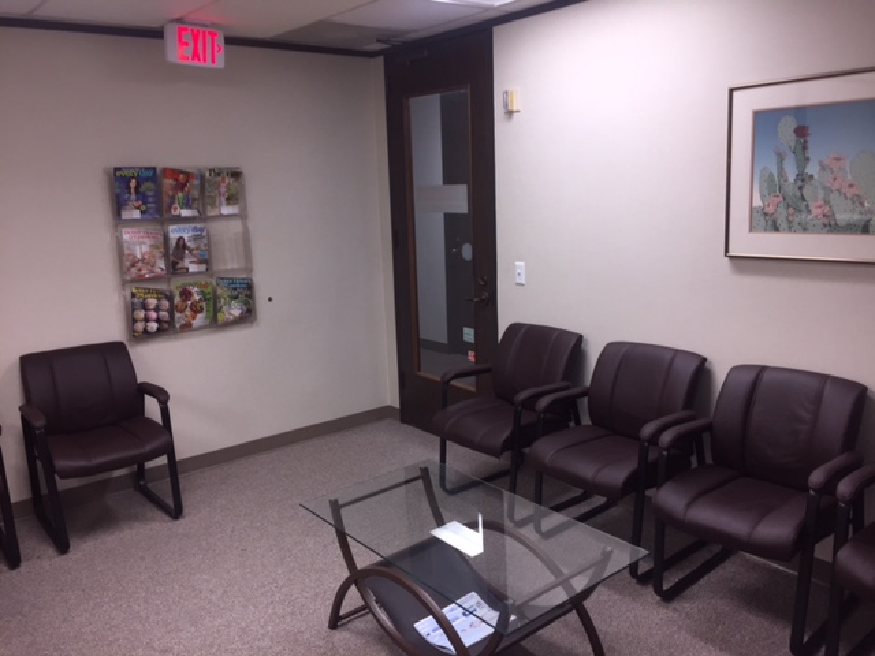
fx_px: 733
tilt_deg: -11.3
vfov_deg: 48.2
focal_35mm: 29
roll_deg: +1.1
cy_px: 328
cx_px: 438
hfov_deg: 61.7
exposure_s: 1/30
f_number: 2.2
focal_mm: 4.15
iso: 64
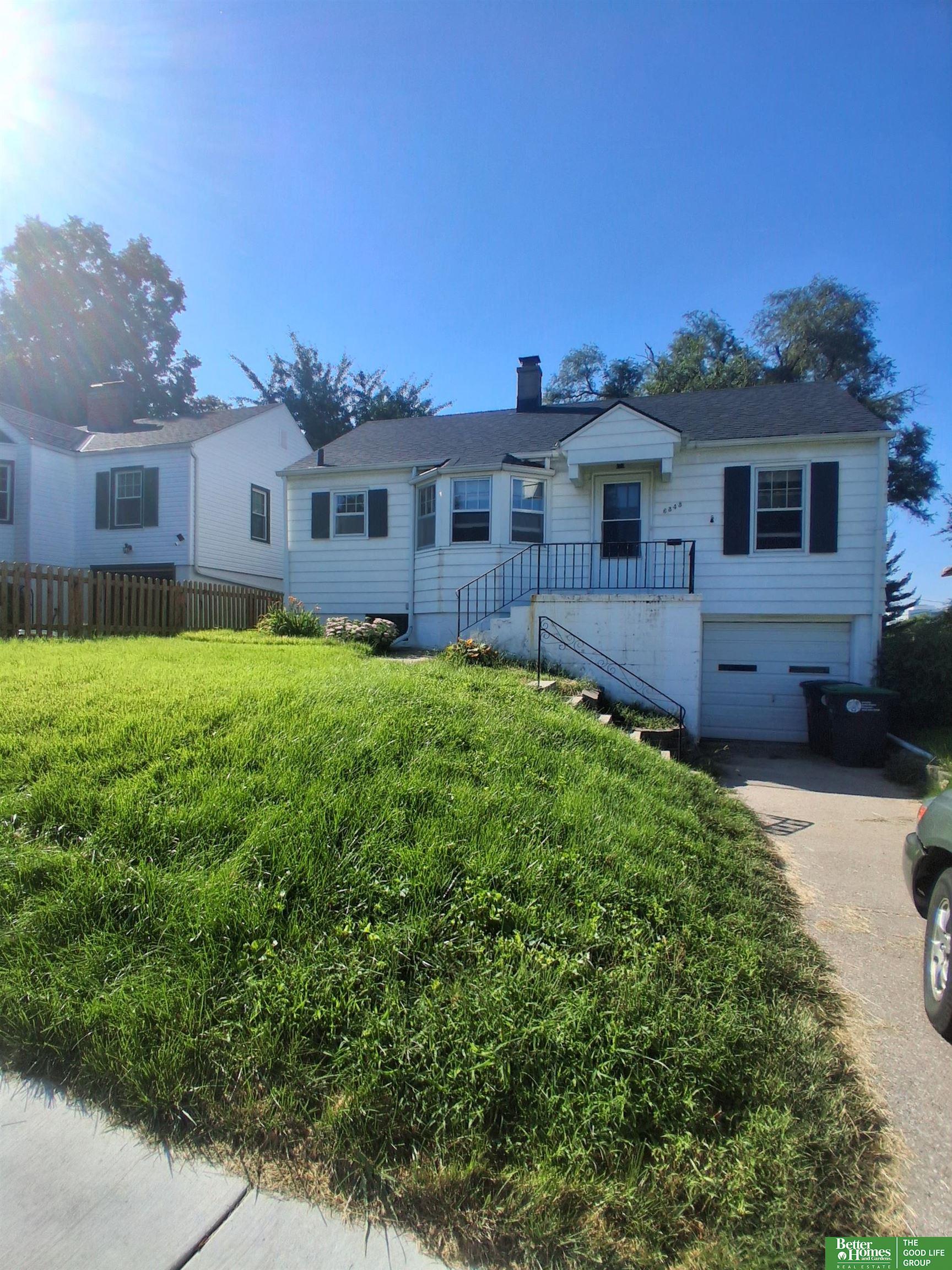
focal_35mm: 17
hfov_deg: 74.7
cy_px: 635
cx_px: 476
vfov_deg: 91.0
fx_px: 623
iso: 50
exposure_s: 1/2625
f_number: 2.2
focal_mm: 1.4
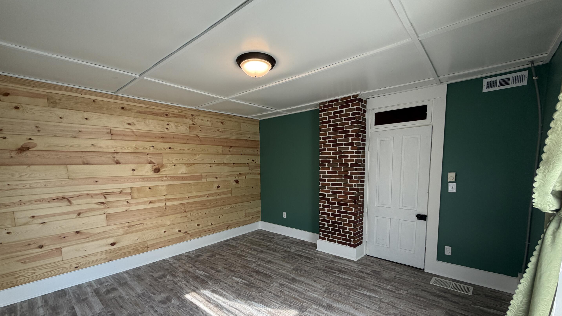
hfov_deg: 99.3
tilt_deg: -7.8
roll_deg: +0.9
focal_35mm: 16
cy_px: 192
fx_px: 238
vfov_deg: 66.4
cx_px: 269
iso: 80
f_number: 2.2
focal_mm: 2.22
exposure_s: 1/121
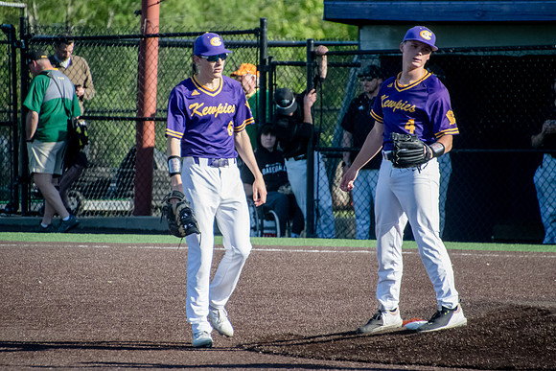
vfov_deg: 2.6
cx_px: 278
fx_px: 8110
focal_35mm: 525
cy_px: 186
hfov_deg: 3.9
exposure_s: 1/3200
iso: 2500
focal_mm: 350
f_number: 6.3
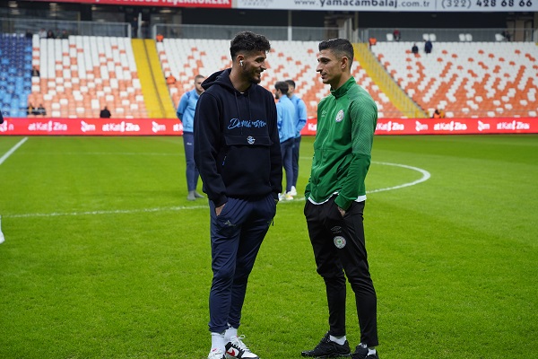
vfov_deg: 19.5
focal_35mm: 70
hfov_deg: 28.8
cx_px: 269
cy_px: 180
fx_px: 1046
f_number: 4
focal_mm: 70
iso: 640
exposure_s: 1/160
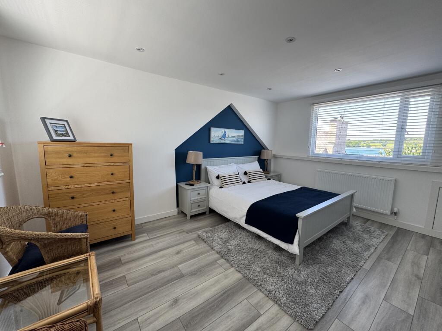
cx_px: 221
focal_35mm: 14
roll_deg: -0.3
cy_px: 166
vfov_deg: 85.7
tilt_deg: -6.9
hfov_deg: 102.1
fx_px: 179
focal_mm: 2.22
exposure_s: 1/100
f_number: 2.2
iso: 80
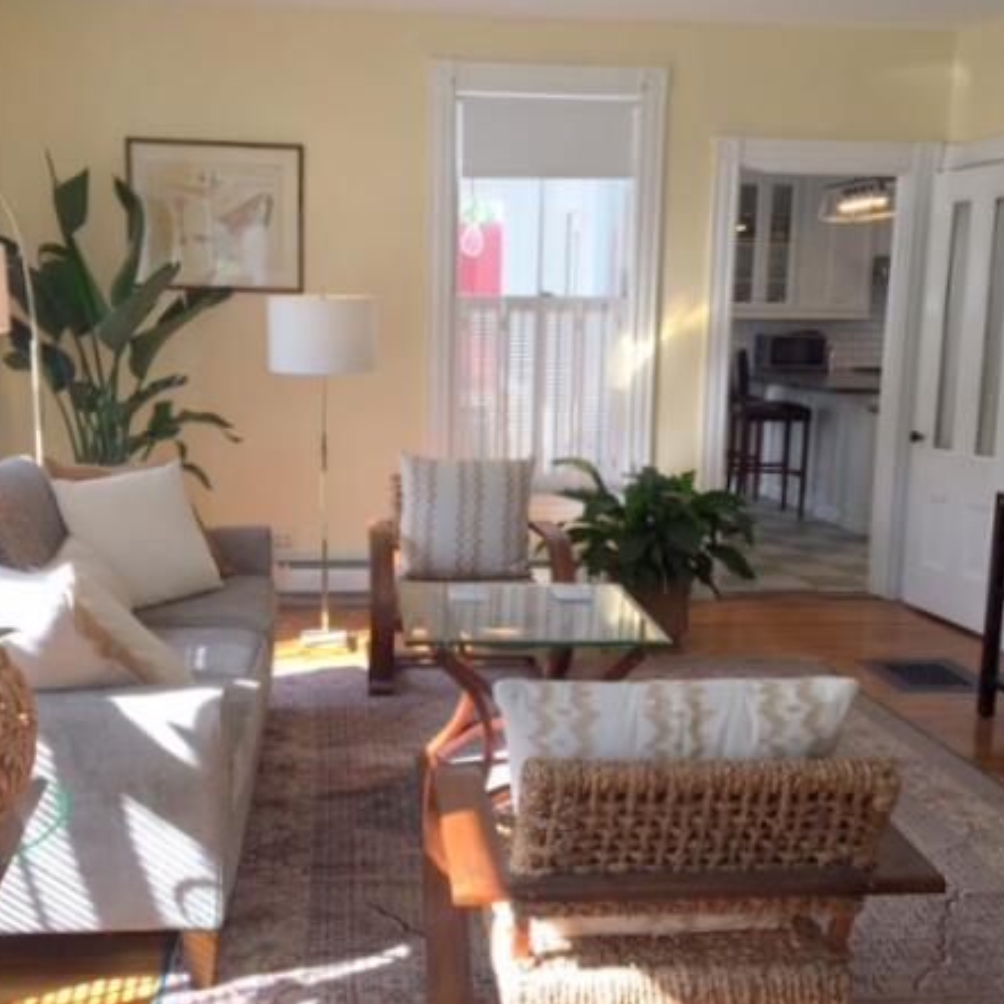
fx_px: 1214
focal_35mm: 37
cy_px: 539
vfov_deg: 44.9
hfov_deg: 44.9
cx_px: 474
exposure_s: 1/120
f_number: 2.2
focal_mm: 4.15
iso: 32
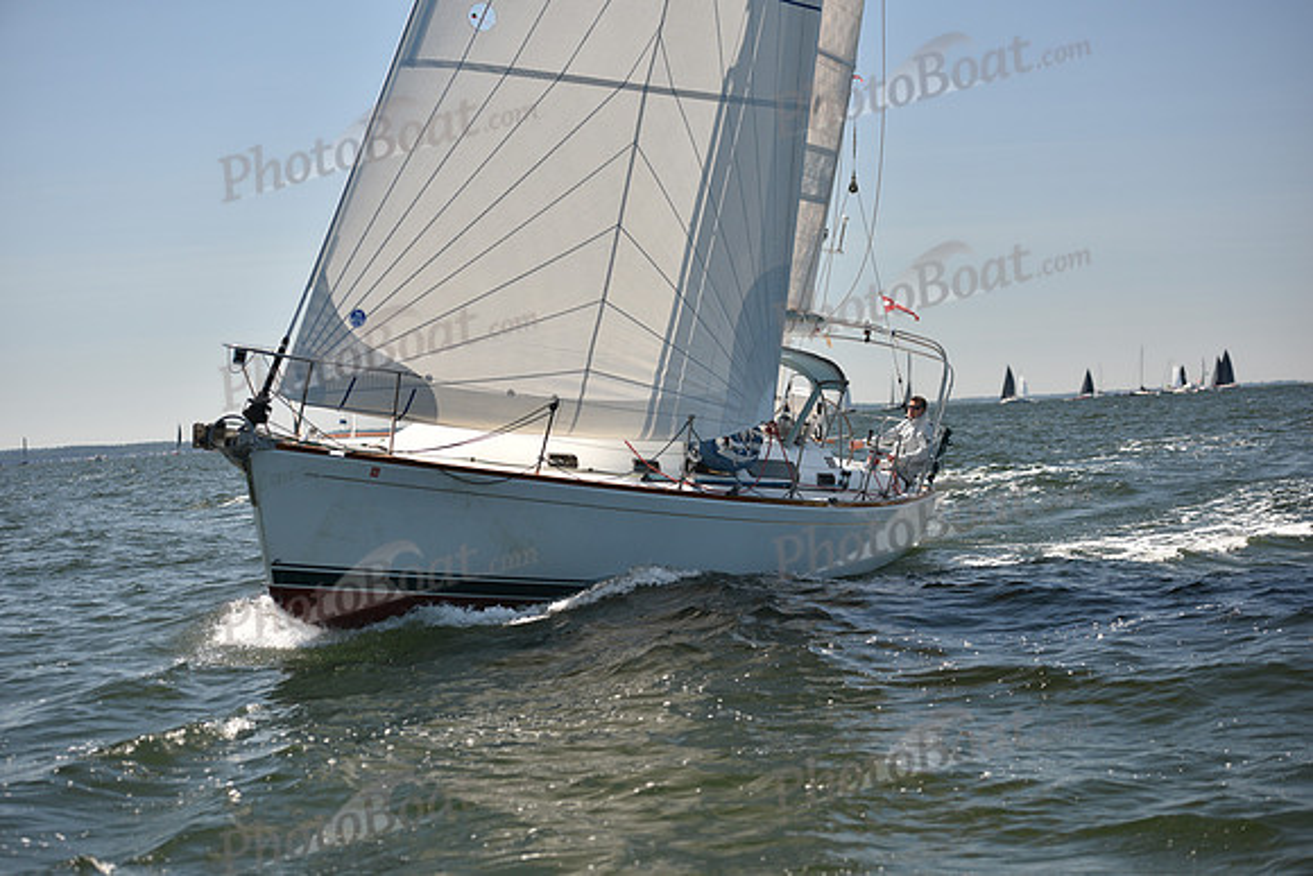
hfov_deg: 28.8
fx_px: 2554
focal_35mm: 70
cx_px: 656
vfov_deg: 19.5
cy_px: 438
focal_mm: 70
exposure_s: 1/1250
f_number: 3.2
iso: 250
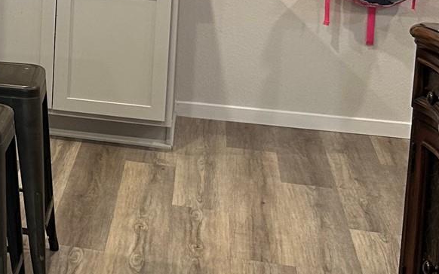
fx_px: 1161
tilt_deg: -8.1
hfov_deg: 18.4
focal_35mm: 97
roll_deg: +0.0
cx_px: -262
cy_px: -58
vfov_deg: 13.1
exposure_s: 1/60
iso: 125
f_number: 1.5
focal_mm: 5.7
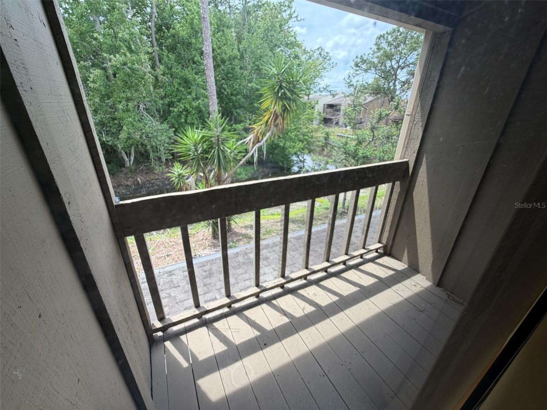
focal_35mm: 14
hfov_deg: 102.1
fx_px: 221
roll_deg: -0.8
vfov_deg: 85.7
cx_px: 274
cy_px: 205
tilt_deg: -25.0
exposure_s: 1/176
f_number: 2.2
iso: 40
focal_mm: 2.22
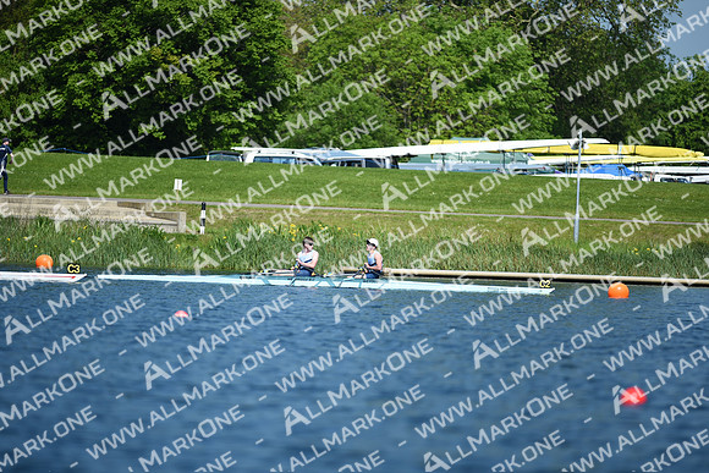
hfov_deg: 6.9
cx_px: 354
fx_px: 5909
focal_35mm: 300
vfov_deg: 4.6
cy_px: 236
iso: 100
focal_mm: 300
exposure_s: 1/1000
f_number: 4
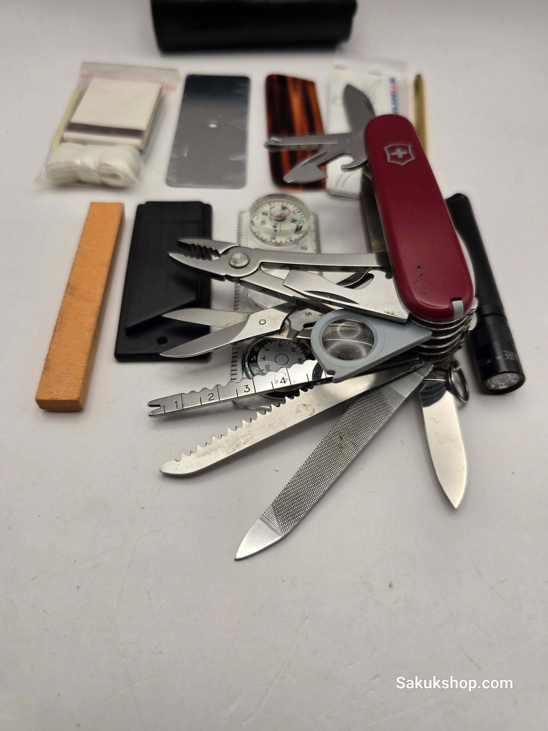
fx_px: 485
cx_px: 274
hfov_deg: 58.9
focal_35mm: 23
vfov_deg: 73.9
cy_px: 366
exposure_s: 1/90.1
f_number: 1.7
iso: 12
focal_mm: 6.3
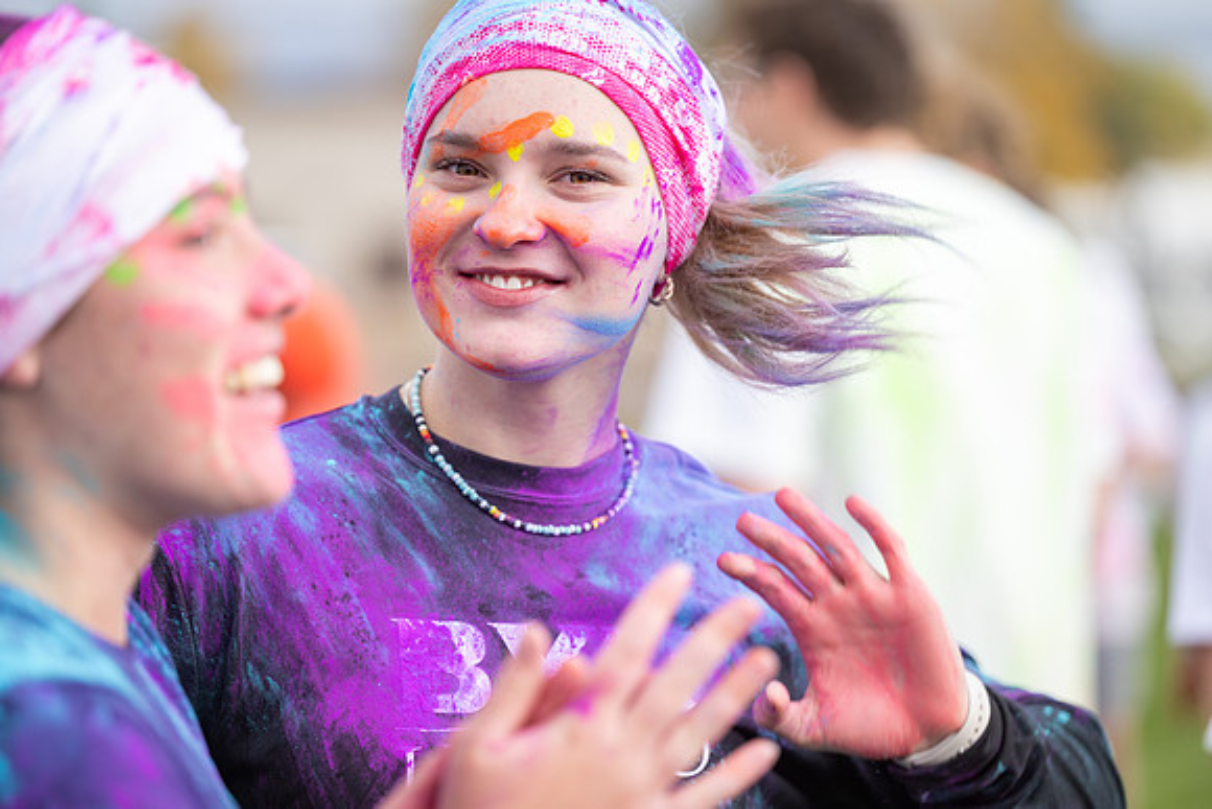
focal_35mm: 135
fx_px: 4546
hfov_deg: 15.2
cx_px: 606
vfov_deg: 10.2
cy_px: 404
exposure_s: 1/500
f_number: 2.8
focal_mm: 135
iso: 100
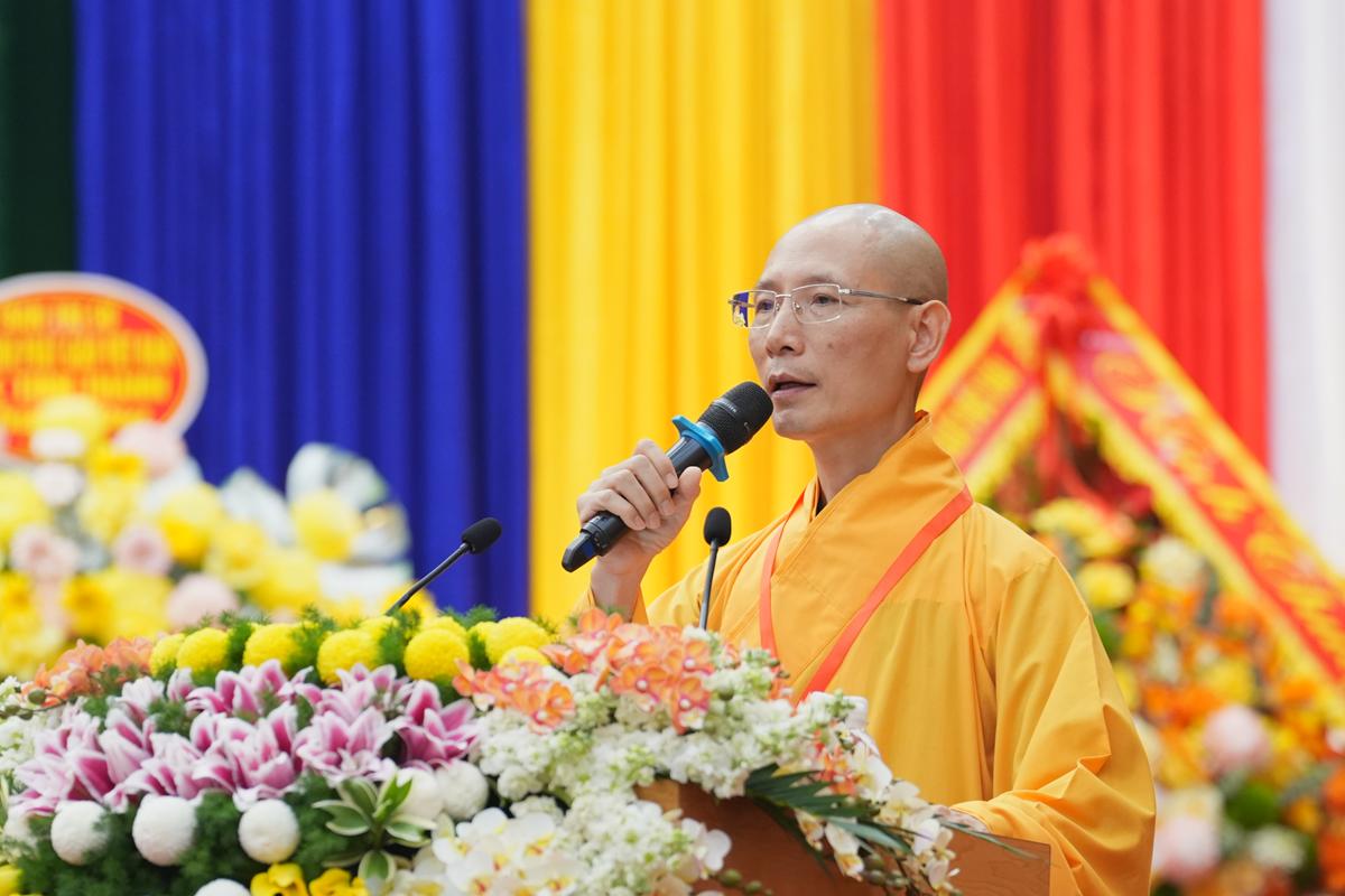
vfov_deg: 4.6
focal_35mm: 300
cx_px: 672
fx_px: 11207
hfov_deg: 6.9
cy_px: 448
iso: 2500
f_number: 4
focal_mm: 200
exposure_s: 1/125
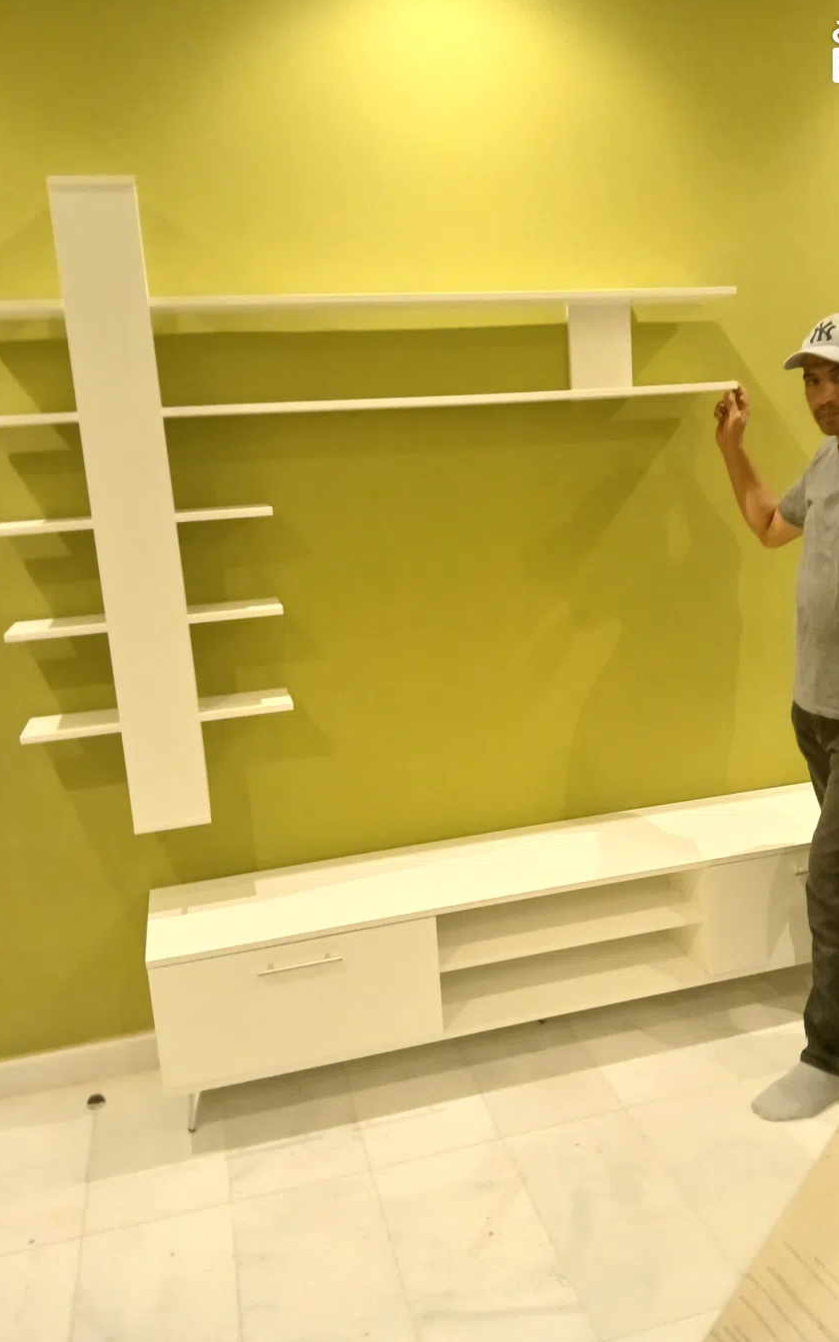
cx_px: 490
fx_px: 1024
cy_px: 669
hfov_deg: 44.4
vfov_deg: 66.5
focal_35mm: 28
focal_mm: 3.98
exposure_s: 1/20
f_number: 1.8
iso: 500
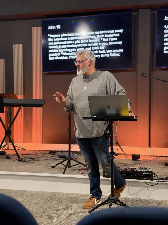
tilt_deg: +0.2
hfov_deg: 30.3
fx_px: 311
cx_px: 84
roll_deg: +0.9
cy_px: 112
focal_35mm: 48
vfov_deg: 39.7
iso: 320
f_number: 1.48
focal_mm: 6.93
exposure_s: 1/30
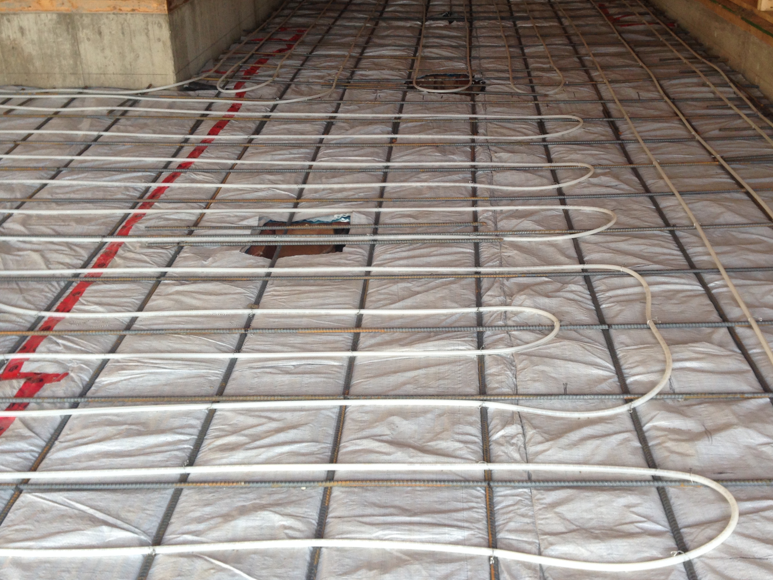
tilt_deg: -23.0
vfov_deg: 35.0
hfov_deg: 45.7
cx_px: 419
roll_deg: +0.9
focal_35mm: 41
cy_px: 238
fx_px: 916
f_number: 2.4
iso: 50
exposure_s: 1/60
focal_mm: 4.12
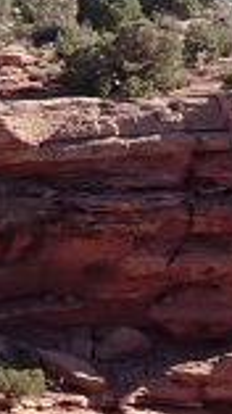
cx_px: 195
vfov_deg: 12.2
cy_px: 411
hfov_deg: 6.9
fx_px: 1908
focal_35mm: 174
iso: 100
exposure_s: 1/800
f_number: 2.8
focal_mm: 4.5
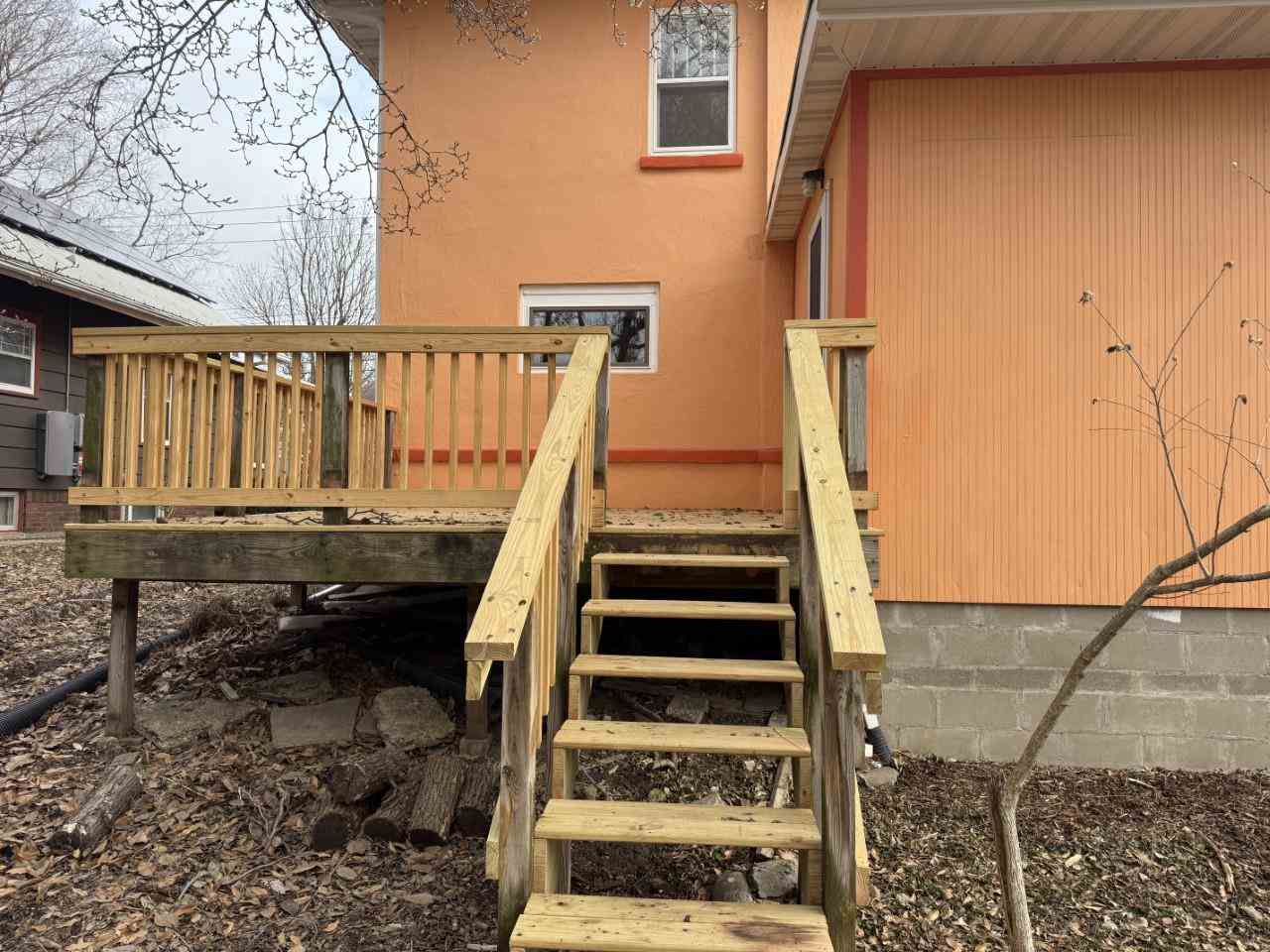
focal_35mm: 24
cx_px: 635
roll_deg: +0.2
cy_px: 476
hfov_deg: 71.6
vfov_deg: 56.8
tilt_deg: +0.9
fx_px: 881
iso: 100
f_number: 1.78
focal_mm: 6.76
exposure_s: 1/1437
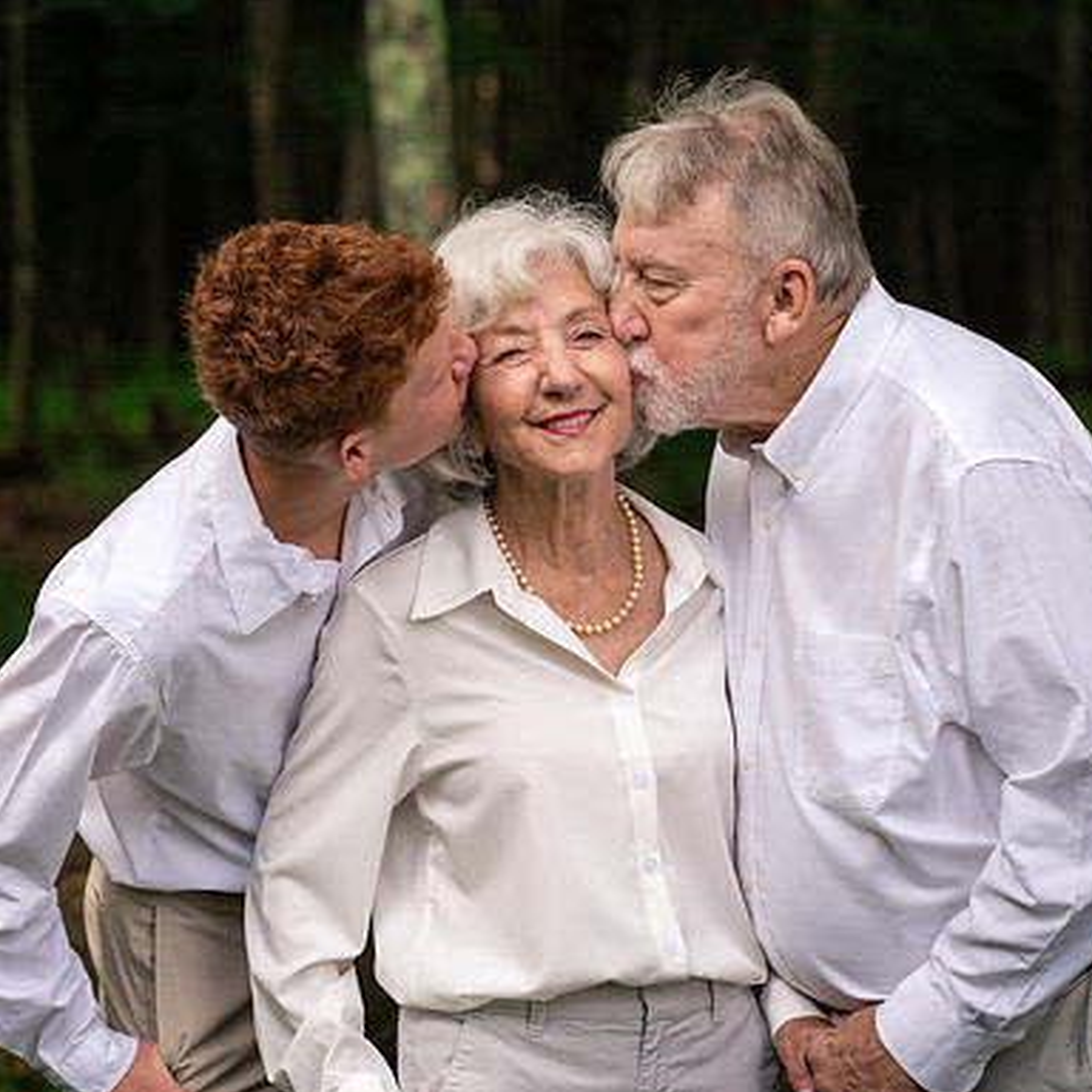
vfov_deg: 16.0
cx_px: 458
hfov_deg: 16.0
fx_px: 3890
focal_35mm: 109
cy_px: 547
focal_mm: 85
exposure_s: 1/640
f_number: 3.5
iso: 320
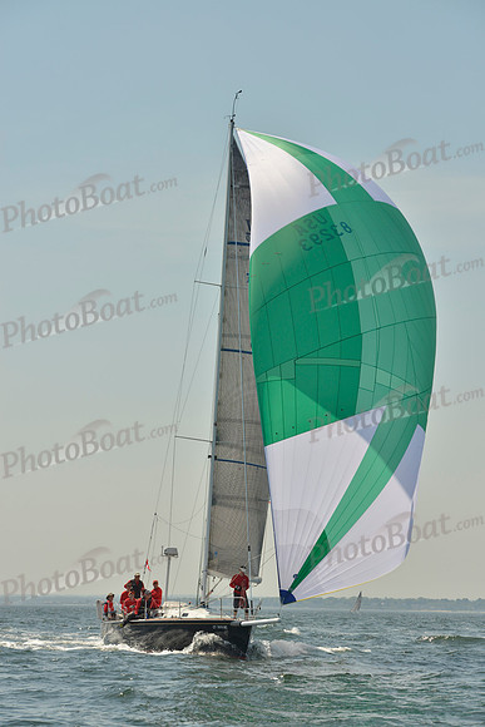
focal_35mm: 102
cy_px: 364
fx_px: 2060
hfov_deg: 13.4
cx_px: 242
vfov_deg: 20.0
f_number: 9
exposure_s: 1/1250
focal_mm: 102
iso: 200
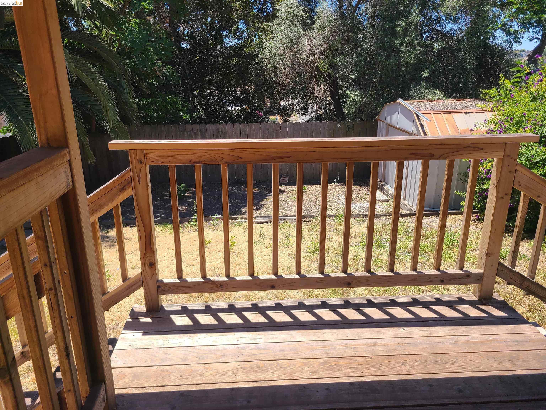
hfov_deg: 67.3
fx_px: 410
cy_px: 205
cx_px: 273
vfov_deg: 53.1
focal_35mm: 26
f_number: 1.8
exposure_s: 1/1248
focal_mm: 5.4
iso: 40
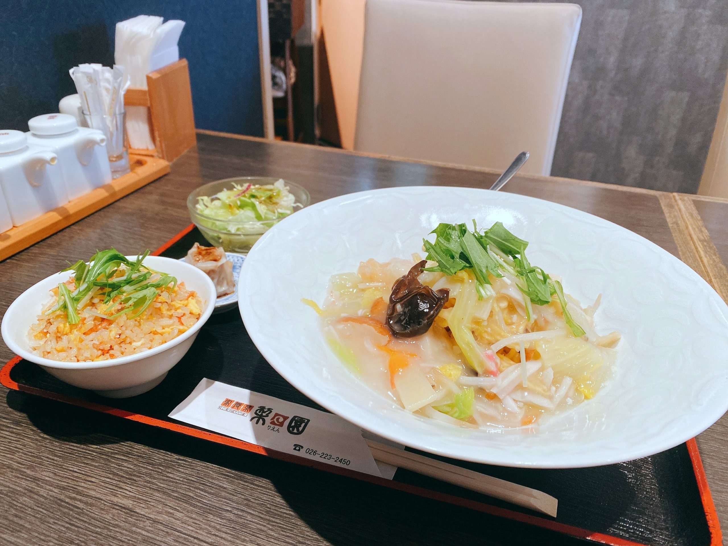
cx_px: 364
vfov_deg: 53.1
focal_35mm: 26
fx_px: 547
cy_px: 273
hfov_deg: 67.3
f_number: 1.8
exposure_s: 1/60
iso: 125
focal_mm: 4.25
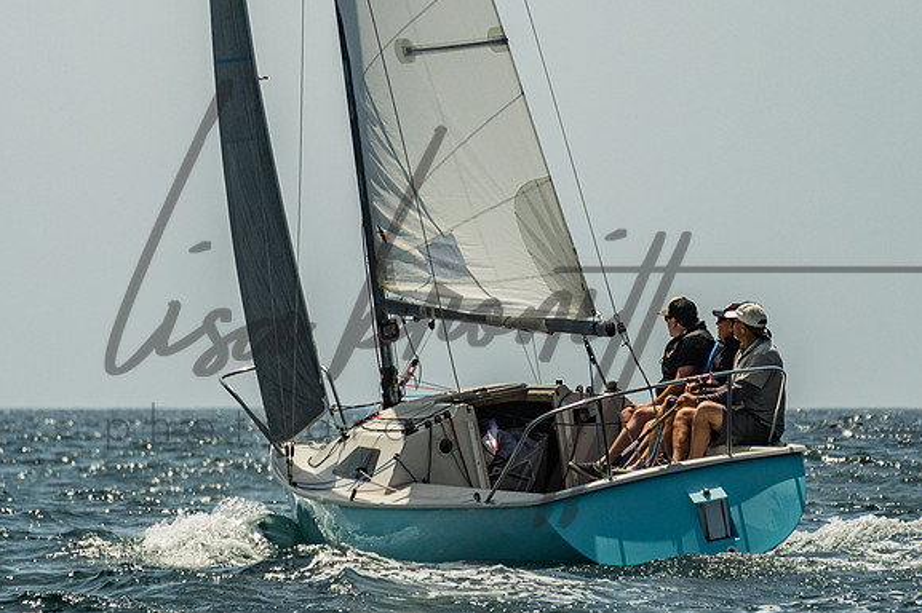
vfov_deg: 3.1
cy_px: 124
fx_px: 11467
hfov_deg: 4.6
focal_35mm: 448
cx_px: 362
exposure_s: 1/1600
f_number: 6.3
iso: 320
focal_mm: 200
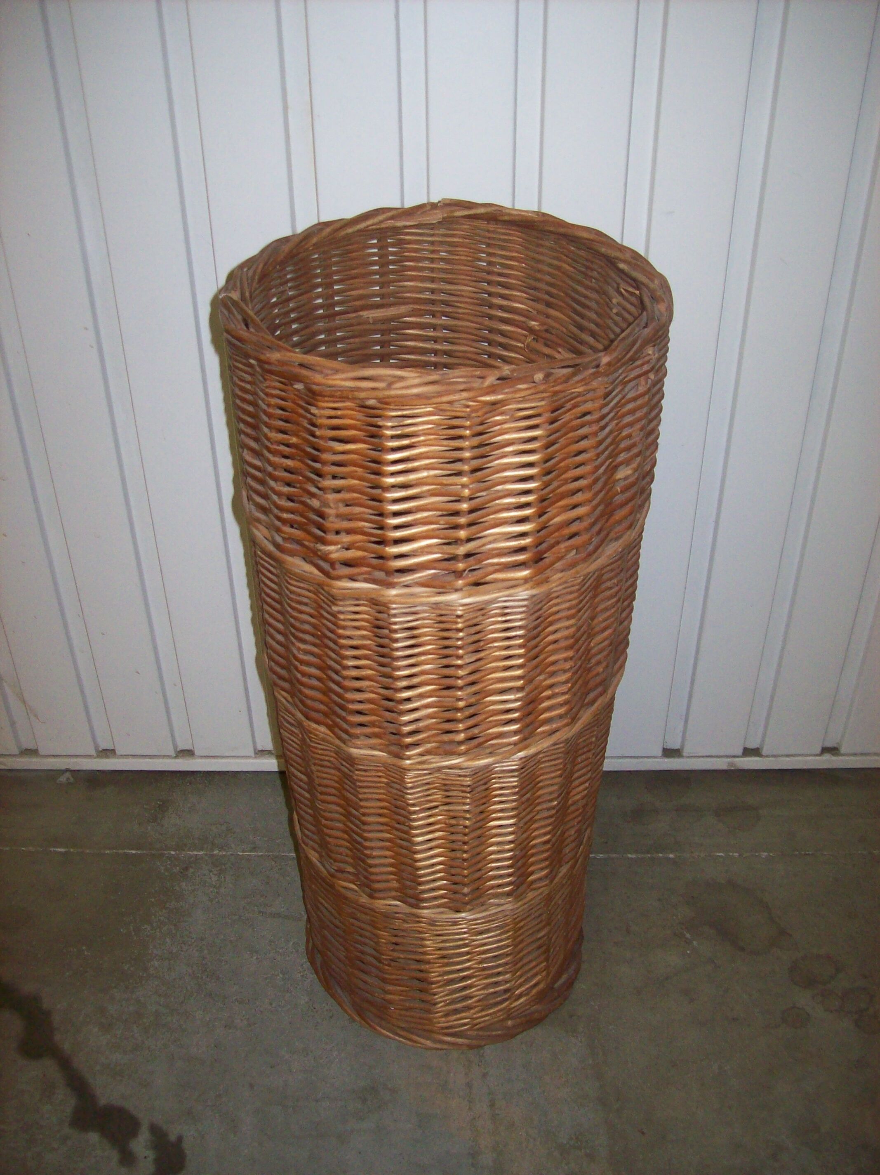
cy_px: 588
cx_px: 440
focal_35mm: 36
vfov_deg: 51.4
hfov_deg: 39.6
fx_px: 1221
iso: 200
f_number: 2.7
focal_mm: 6
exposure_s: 1/64
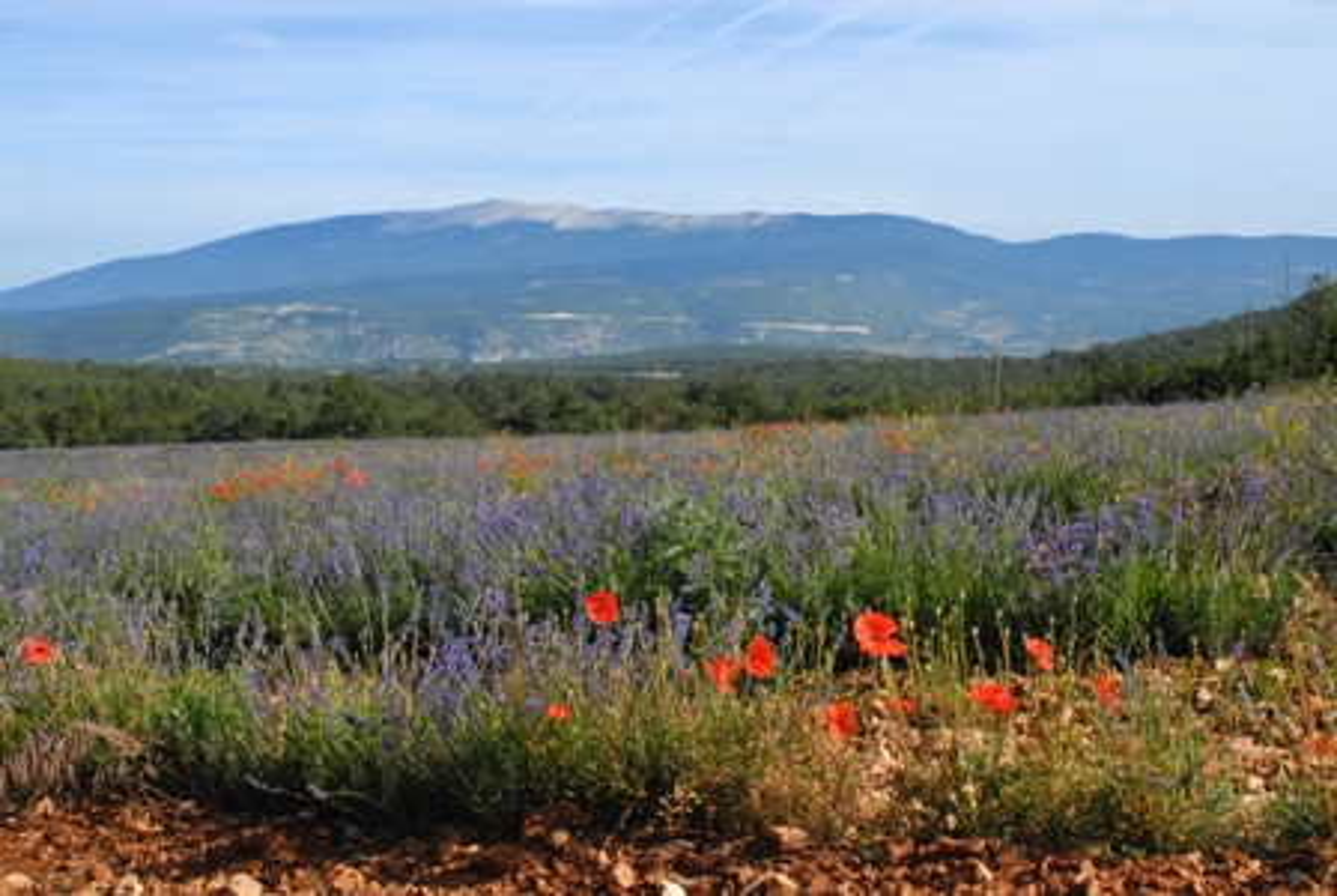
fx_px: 1952
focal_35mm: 52
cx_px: 668
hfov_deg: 37.8
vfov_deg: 25.8
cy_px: 448
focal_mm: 35
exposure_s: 1/80
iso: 400
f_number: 22
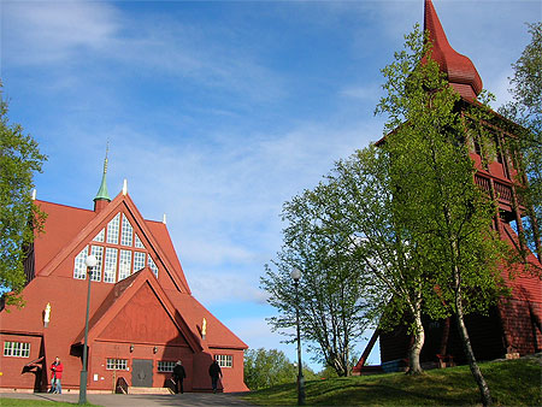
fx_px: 533
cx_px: 271
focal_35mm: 34
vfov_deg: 41.8
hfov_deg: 53.9
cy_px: 204
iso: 50
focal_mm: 5.7
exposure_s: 1/312
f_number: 4.9
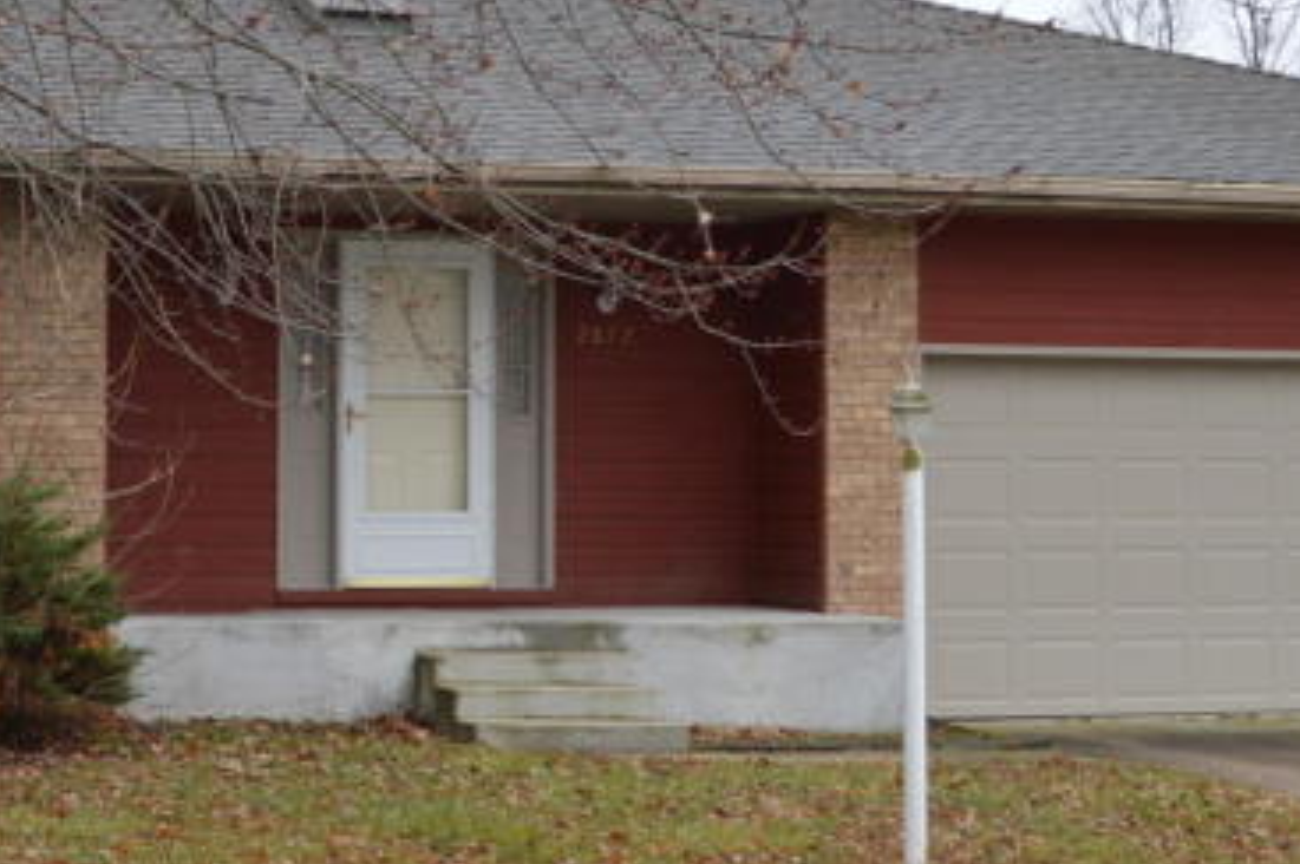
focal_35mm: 85
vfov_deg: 16.0
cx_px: 161
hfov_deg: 23.4
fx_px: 3067
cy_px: 336
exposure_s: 1/125
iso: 125
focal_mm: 18
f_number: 4
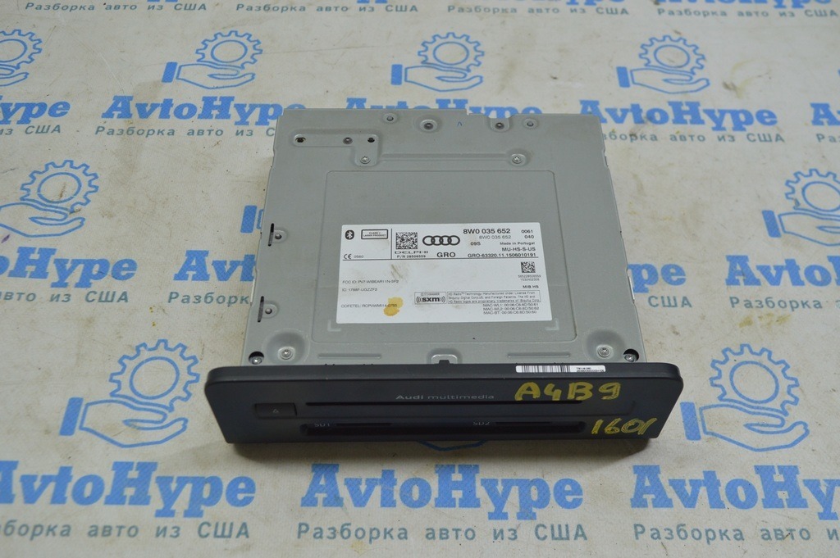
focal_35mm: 36
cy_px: 279
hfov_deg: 53.2
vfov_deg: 36.8
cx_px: 420
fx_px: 839
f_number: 5.6
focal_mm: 24
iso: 400
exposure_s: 1/40
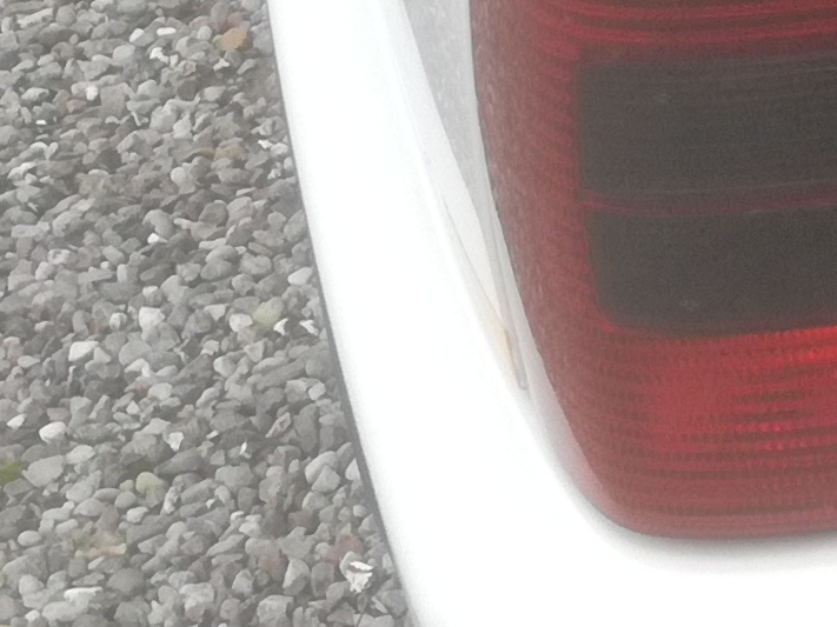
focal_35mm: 158
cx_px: 1899
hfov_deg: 10.9
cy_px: -607
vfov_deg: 8.9
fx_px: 3820
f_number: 2
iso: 50
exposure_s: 1/119
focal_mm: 3.79
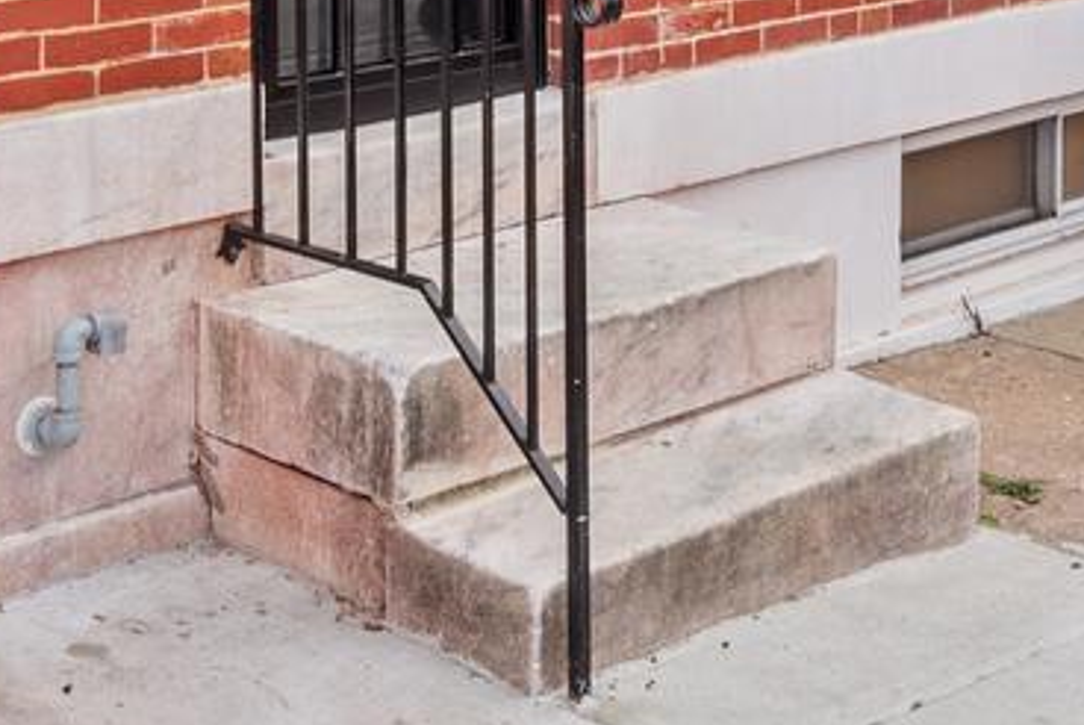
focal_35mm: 89
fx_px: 2682
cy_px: -390
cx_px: 430
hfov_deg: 22.8
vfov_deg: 14.3
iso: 100
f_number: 10
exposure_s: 1/25
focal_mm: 16
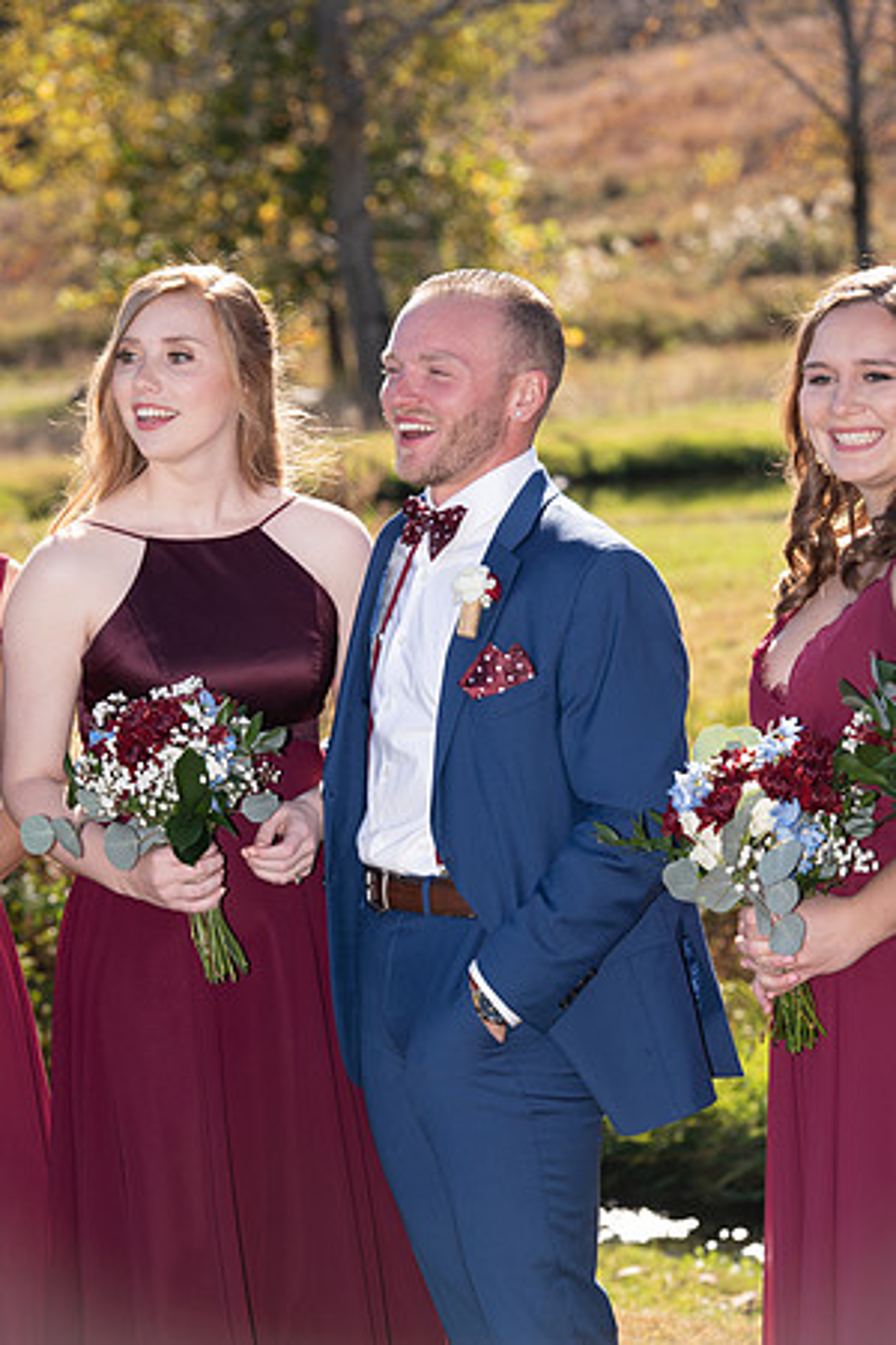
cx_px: 448
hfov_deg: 11.0
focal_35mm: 125
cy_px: 672
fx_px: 4666
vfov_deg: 16.4
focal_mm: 125
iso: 80
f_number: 7.1
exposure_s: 1/200
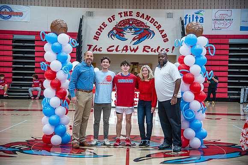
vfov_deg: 20.9
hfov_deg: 31.0
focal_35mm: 65
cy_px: 82
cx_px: 124
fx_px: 448
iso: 2000
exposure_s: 1/320
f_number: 4
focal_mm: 65
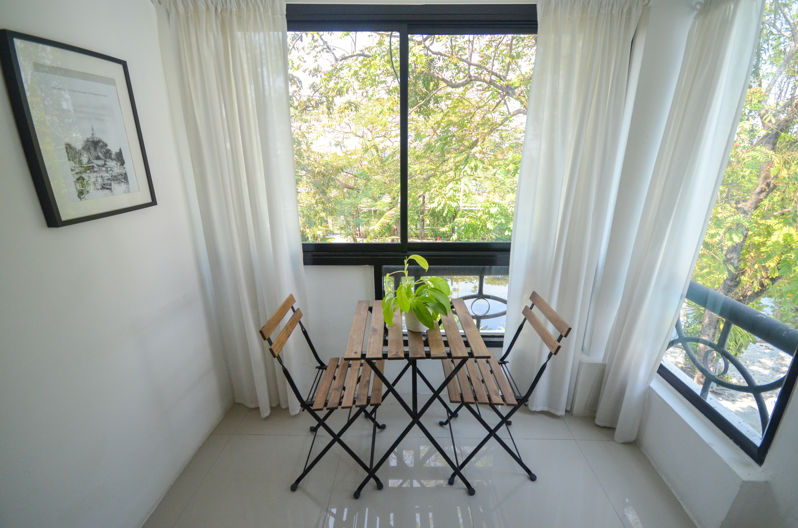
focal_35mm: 15
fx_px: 332
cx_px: 399
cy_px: 264
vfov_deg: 77.1
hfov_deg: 100.5
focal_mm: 10
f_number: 4
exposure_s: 1/500
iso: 800
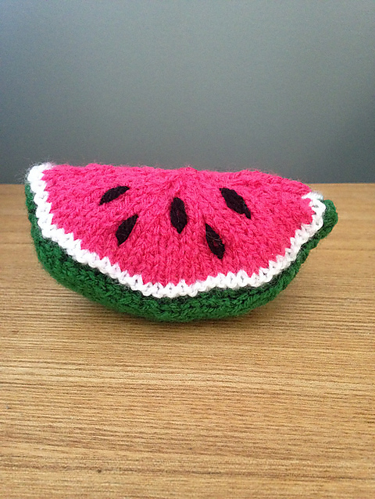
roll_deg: +0.0
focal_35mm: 33
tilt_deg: -28.2
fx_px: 477
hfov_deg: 42.9
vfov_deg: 55.4
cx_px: 188
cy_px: 250
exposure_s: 1/15
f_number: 2.4
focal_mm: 4.12
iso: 400
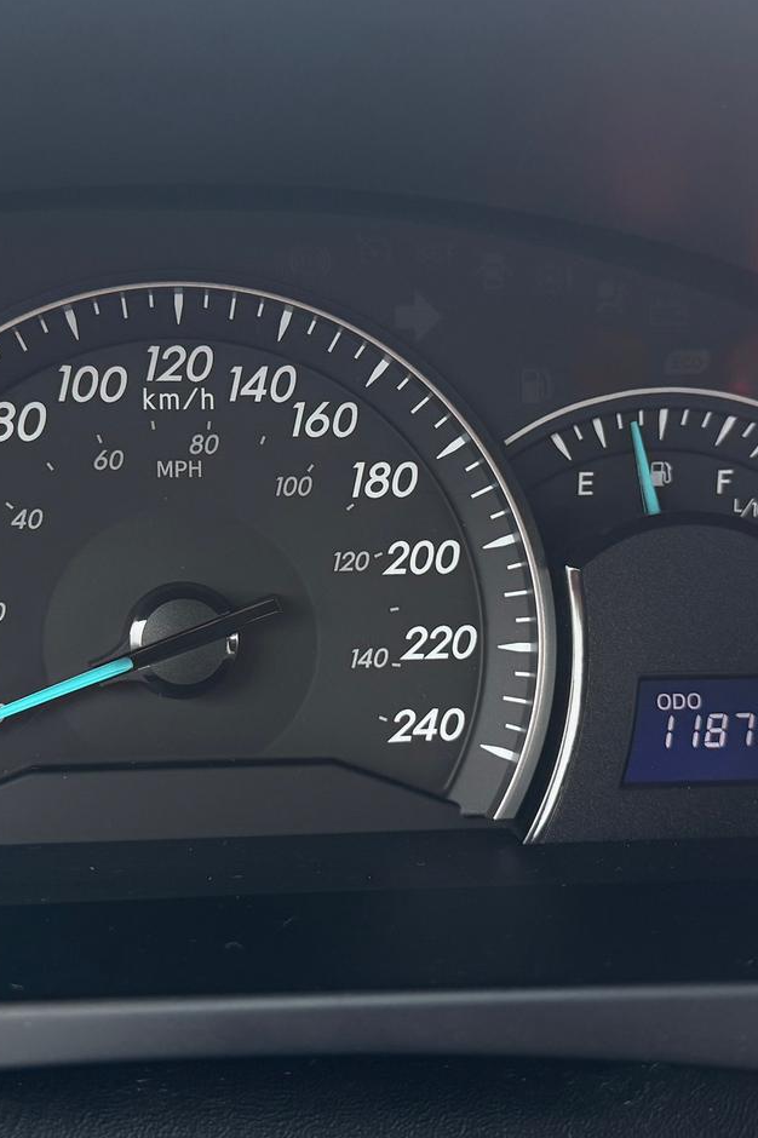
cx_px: 177
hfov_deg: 37.8
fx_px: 1075
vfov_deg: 55.8
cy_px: 576
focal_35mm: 34
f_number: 1.78
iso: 200
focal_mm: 6.76
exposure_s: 1/100
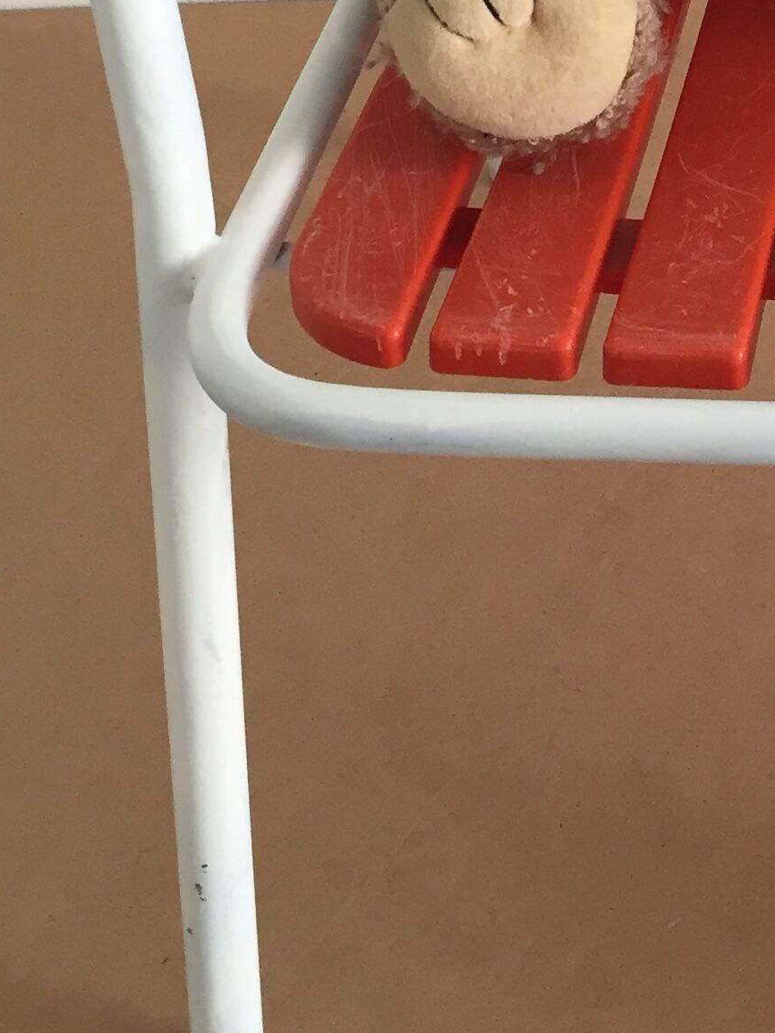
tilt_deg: -32.7
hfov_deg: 16.9
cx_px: 1019
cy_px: -121
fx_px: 2447
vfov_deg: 22.4
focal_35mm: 82
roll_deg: -1.2
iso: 40
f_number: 2.2
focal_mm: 4.15
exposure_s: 1/33
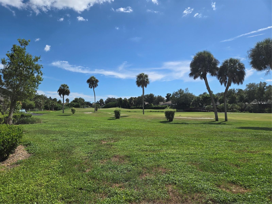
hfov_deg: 73.9
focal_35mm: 23
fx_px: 181
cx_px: 136
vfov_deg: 58.9
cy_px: 102
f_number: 1.8
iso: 25
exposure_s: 1/3569
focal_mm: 5.4
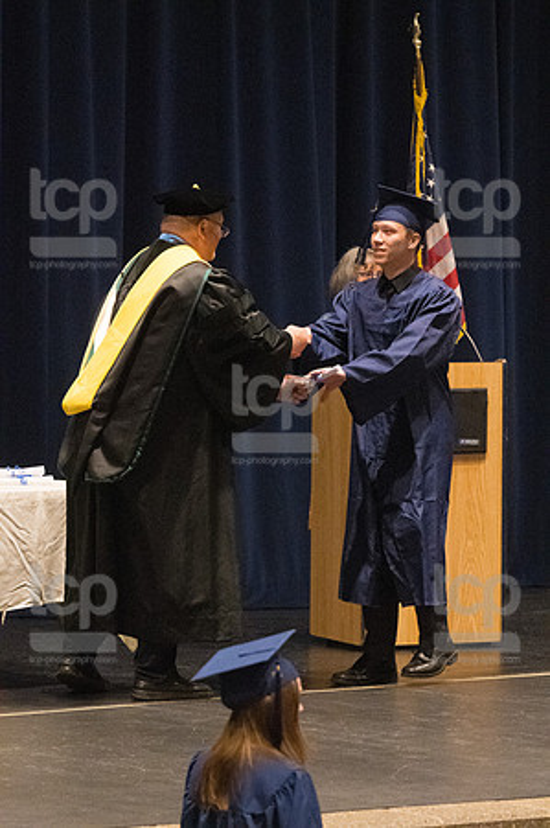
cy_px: 414
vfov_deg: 10.2
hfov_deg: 6.8
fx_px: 4640
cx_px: 275
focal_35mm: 202
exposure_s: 1/250
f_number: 4.5
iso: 8000
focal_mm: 135
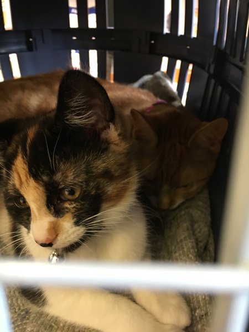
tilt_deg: -26.1
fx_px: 278
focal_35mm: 29
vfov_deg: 61.7
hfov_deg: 48.2
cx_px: 124
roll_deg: -0.2
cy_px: 166
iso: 160
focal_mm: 4.15
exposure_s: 1/33
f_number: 2.2
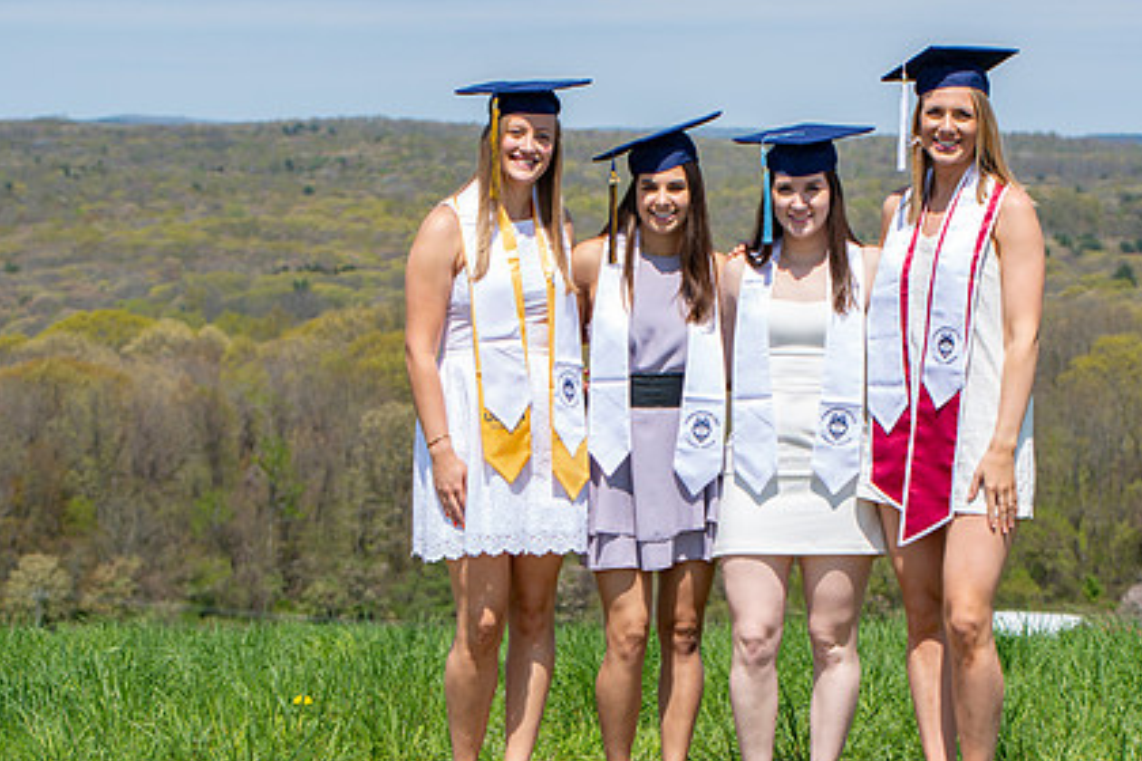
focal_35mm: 145
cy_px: 387
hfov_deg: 14.1
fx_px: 4599
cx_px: 734
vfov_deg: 9.5
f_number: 5
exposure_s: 1/500
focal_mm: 70
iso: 100
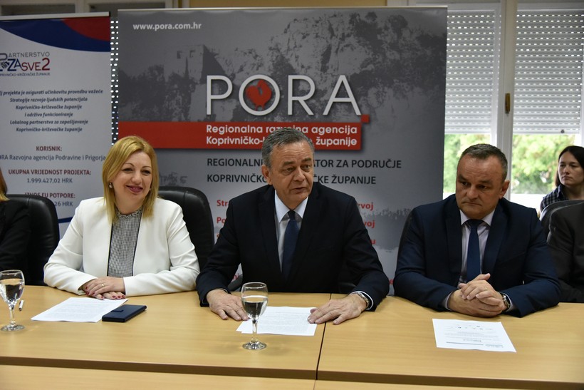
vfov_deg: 35.1
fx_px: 617
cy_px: 195
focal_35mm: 38
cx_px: 292
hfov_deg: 50.7
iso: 6400
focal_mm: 38
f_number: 4
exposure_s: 1/400
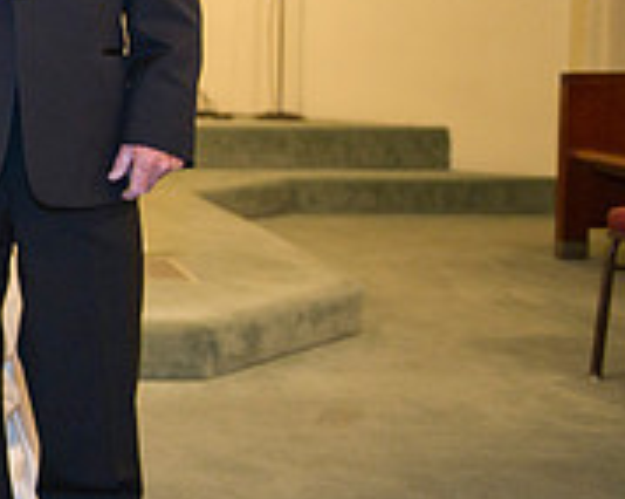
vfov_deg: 15.6
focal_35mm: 98
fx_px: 1811
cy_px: 119
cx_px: -348
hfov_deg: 17.4
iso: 1250
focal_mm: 32
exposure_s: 1/80
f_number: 2.8
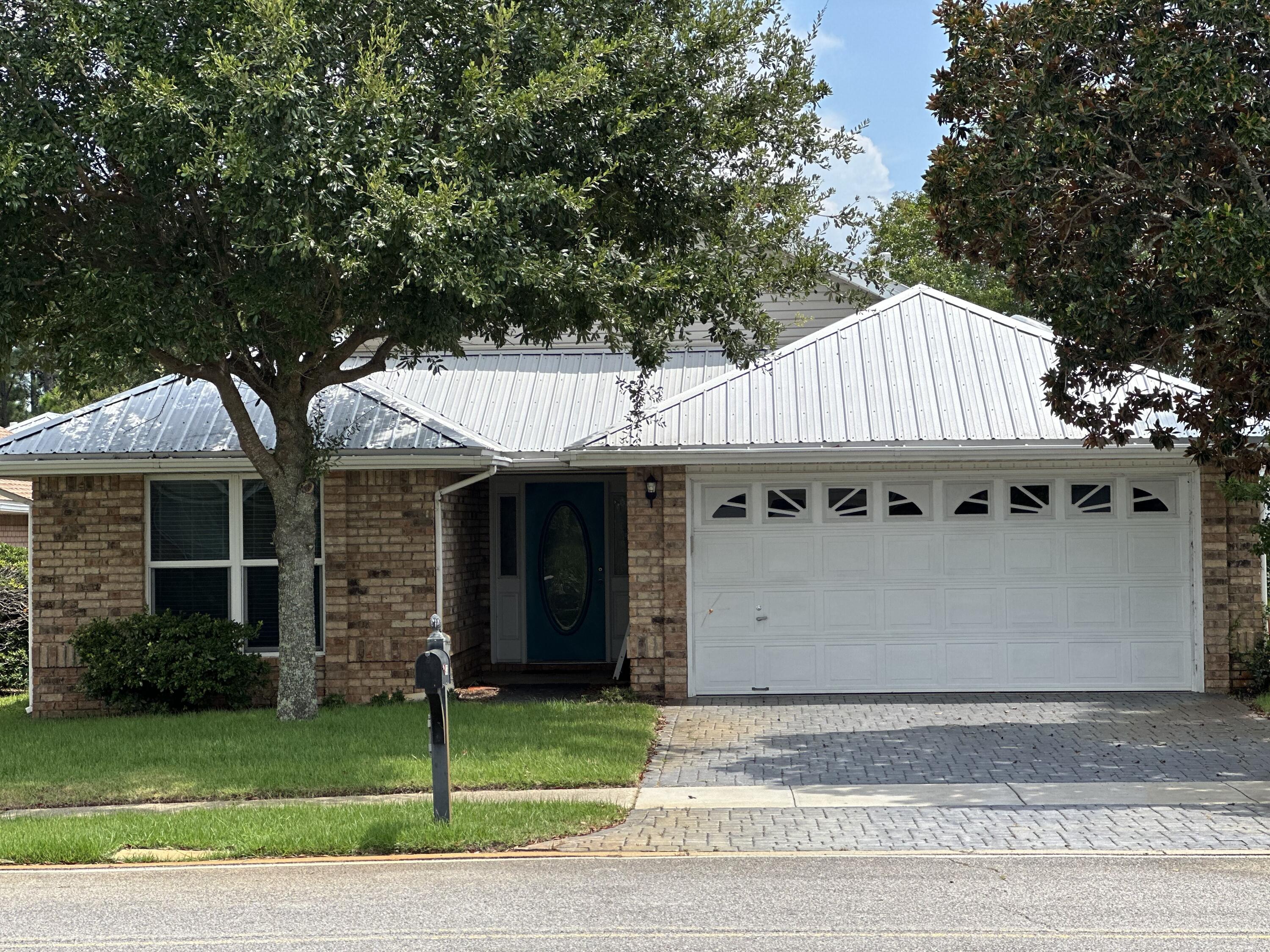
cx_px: 635
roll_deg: -0.6
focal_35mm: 77
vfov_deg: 19.1
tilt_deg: +3.6
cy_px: 476
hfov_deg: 25.3
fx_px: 2825
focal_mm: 9
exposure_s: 1/649
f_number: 2.8
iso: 32
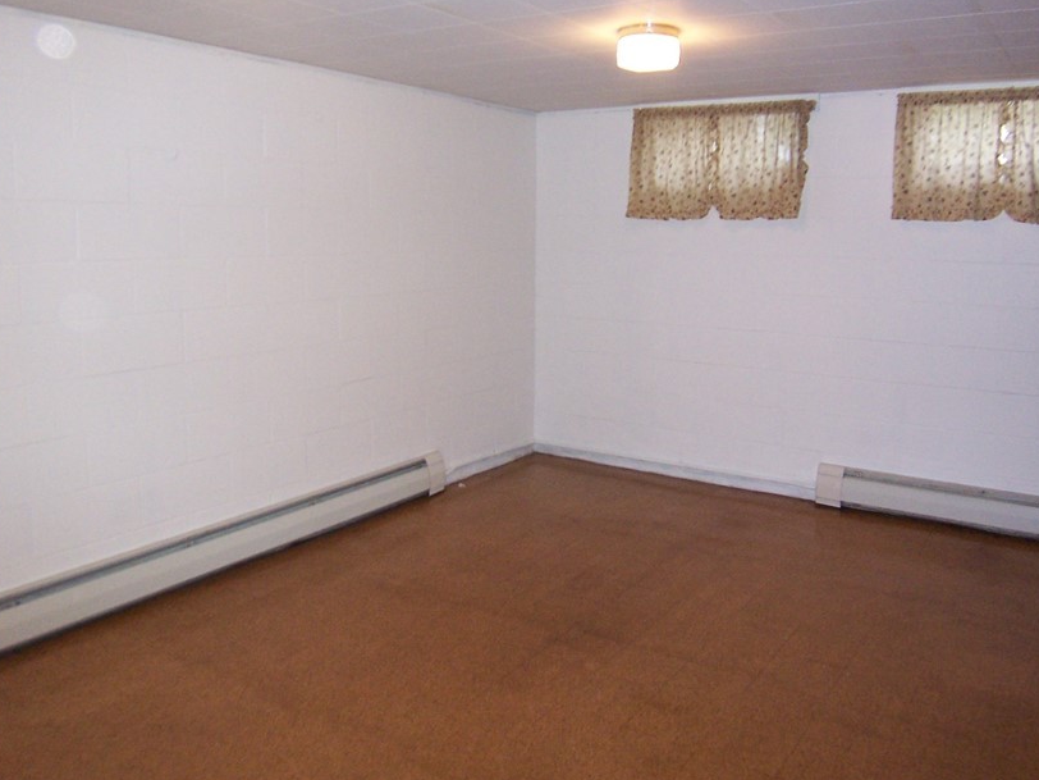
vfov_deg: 48.1
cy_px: 333
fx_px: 870
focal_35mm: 29
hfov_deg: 61.4
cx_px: 595
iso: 200
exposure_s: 1/30
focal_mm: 3.8
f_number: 2.8
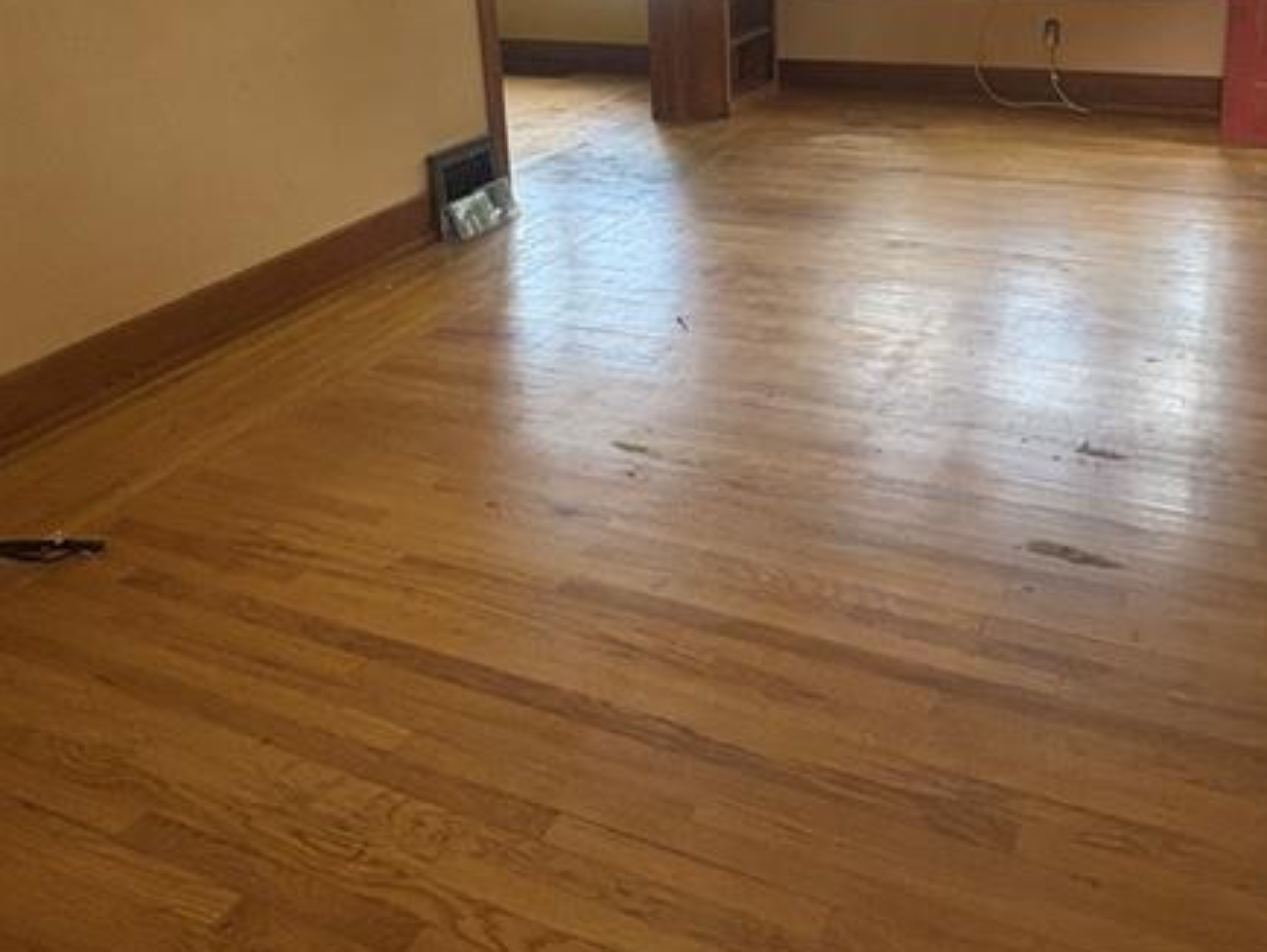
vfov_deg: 40.9
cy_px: 172
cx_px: 788
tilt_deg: -14.1
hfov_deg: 54.7
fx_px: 1209
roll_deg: +1.7
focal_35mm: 33
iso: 250
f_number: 2.2
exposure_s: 1/120
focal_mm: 2.22
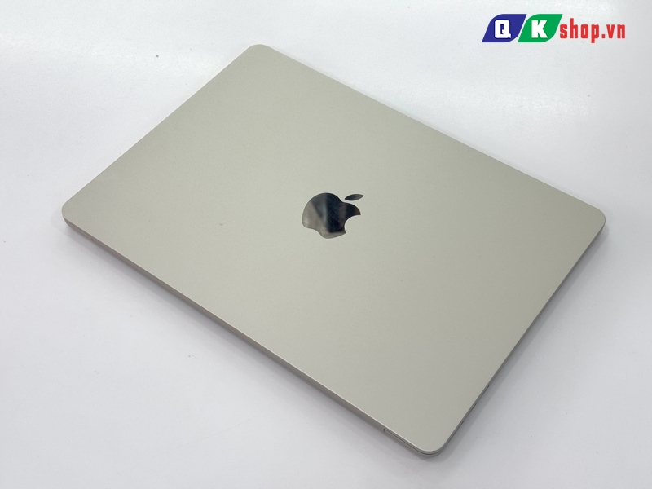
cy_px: 244
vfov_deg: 30.3
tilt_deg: -53.4
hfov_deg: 39.7
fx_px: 904
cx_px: 326
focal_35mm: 48
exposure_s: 1/267
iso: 64
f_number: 1.78
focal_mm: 6.76
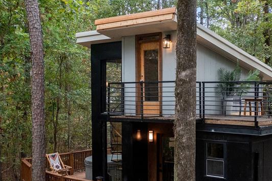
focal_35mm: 54
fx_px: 408
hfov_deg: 36.8
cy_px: 114
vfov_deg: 24.9
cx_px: 155
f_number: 2.8
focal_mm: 10.26
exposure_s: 1/160
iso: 800
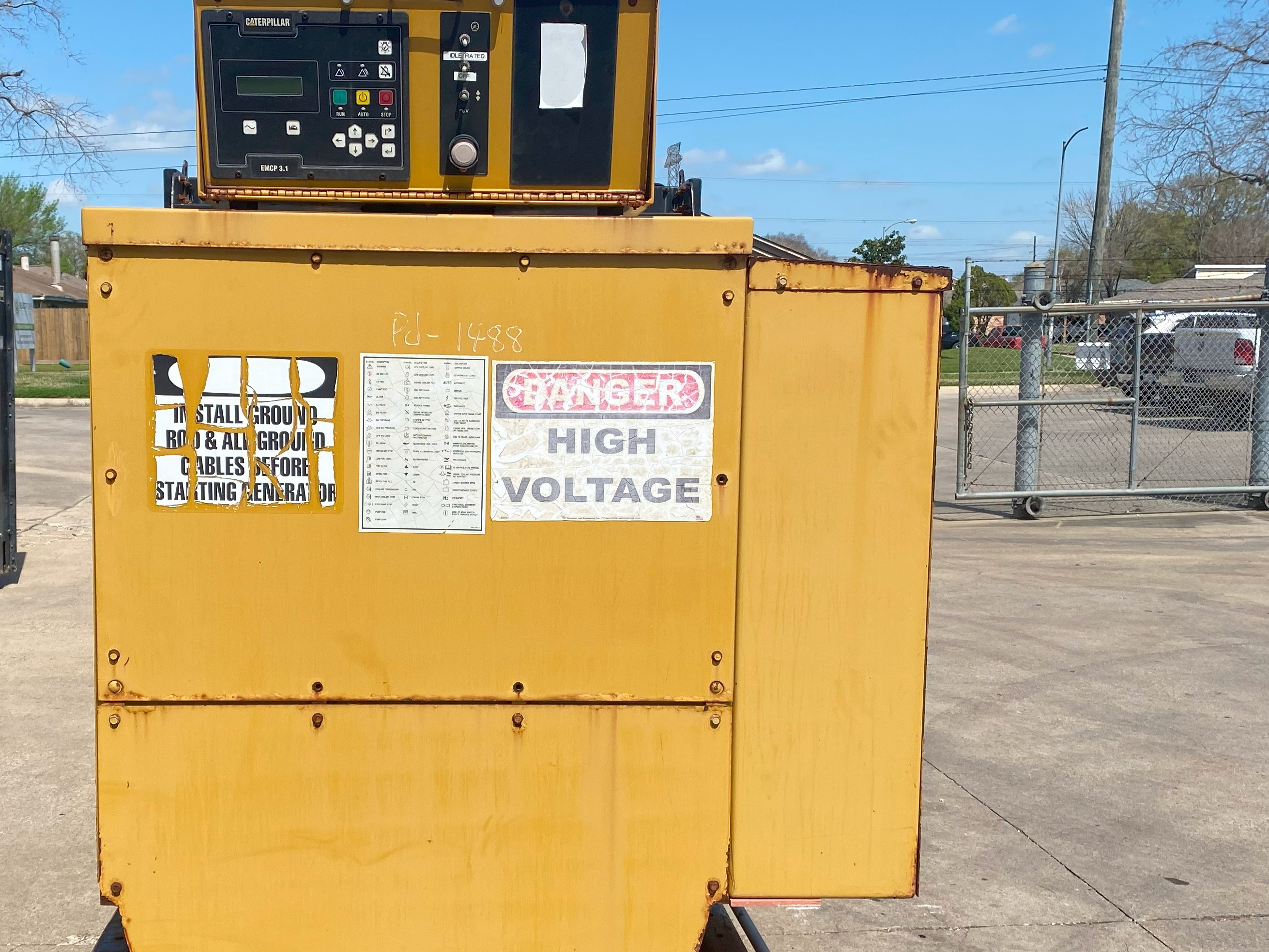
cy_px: 550
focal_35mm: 40
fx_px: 1466
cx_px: 492
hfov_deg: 46.5
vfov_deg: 35.9
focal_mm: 4.25
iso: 32
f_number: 1.8
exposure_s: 1/3731
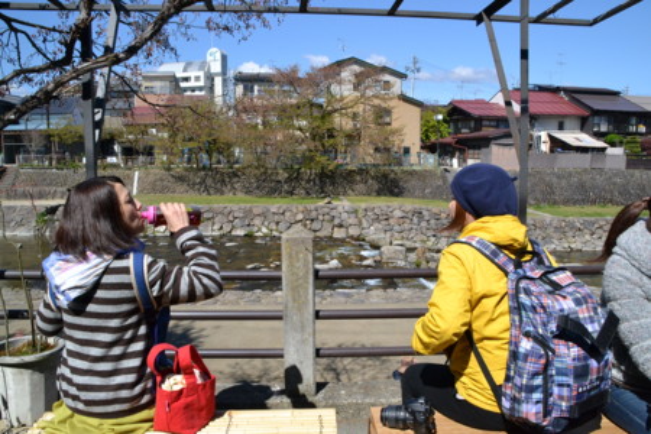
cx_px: 326
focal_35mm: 27
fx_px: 488
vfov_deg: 47.9
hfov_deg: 67.4
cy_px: 217
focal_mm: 18
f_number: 16
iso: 1600
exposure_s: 1/1000
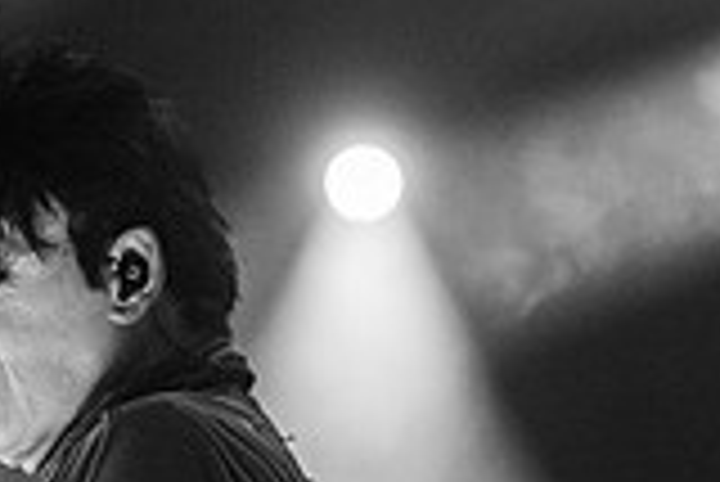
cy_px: 484
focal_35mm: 208
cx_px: -337
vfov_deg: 6.6
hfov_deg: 9.6
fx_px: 4164
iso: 2500
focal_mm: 50
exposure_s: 1/500
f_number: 3.5
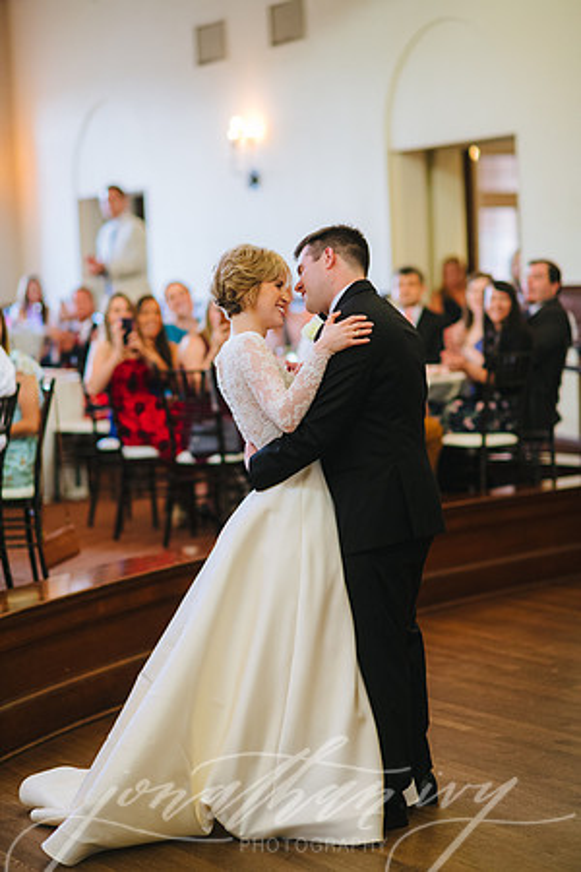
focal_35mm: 85
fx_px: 2058
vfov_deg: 23.9
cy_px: 436
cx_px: 290
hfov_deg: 16.1
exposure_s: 1/250
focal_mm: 85
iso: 1600
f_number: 2
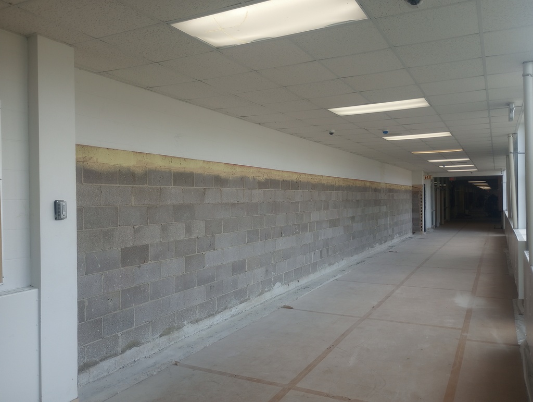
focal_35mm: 28
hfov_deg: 63.4
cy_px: 201
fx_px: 432
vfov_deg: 49.9
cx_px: 266
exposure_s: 1/120
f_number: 1.8
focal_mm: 4.27
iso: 185
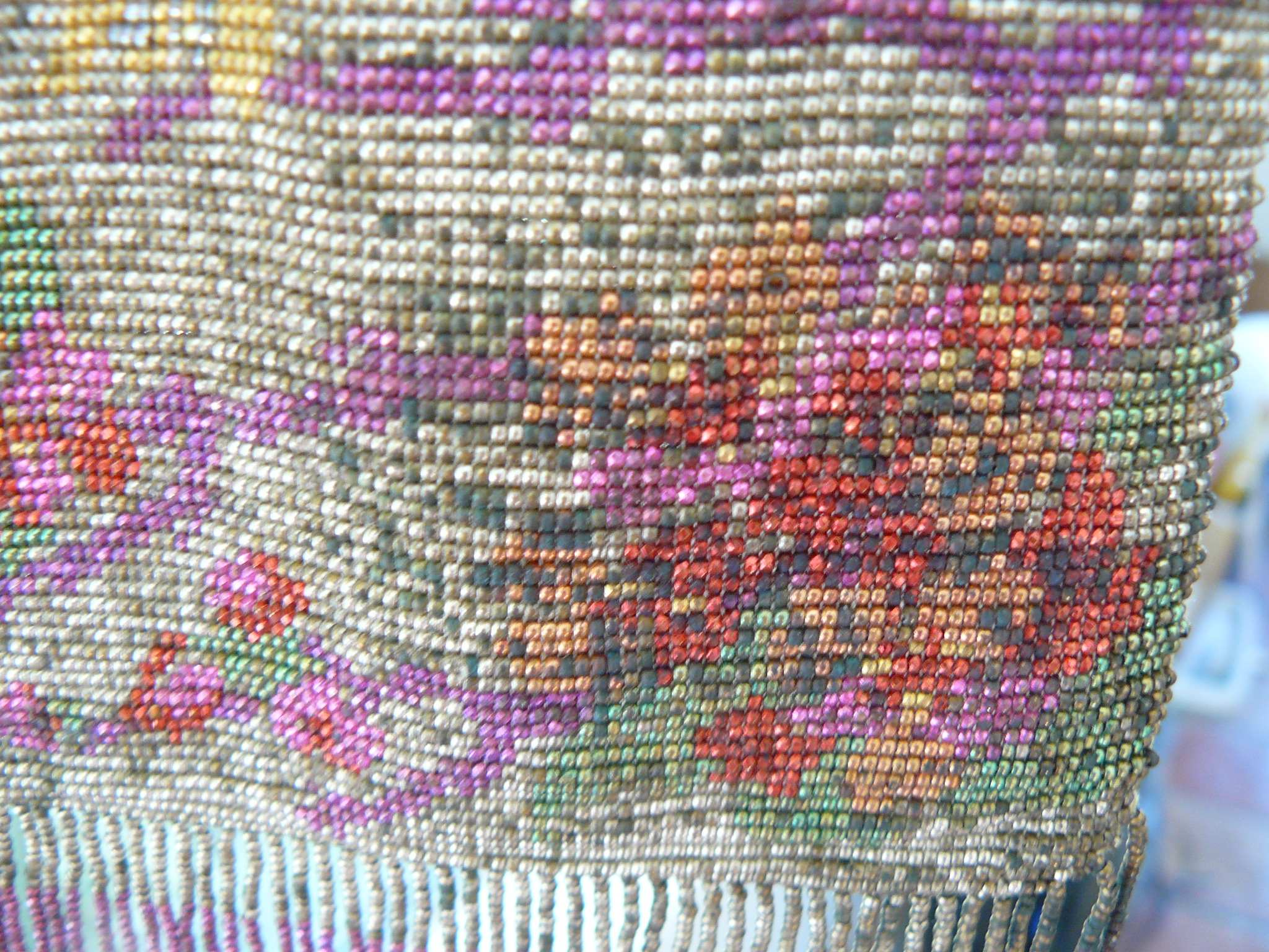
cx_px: 634
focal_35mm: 36
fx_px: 1320
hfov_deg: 51.4
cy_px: 476
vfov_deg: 39.7
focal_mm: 6
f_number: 2.8
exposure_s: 1/25
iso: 200
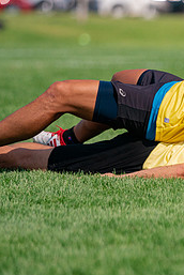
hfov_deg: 3.2
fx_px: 3311
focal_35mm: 433
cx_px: 230
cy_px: 147
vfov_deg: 4.8
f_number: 2.8
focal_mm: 192
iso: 640
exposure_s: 1/12800
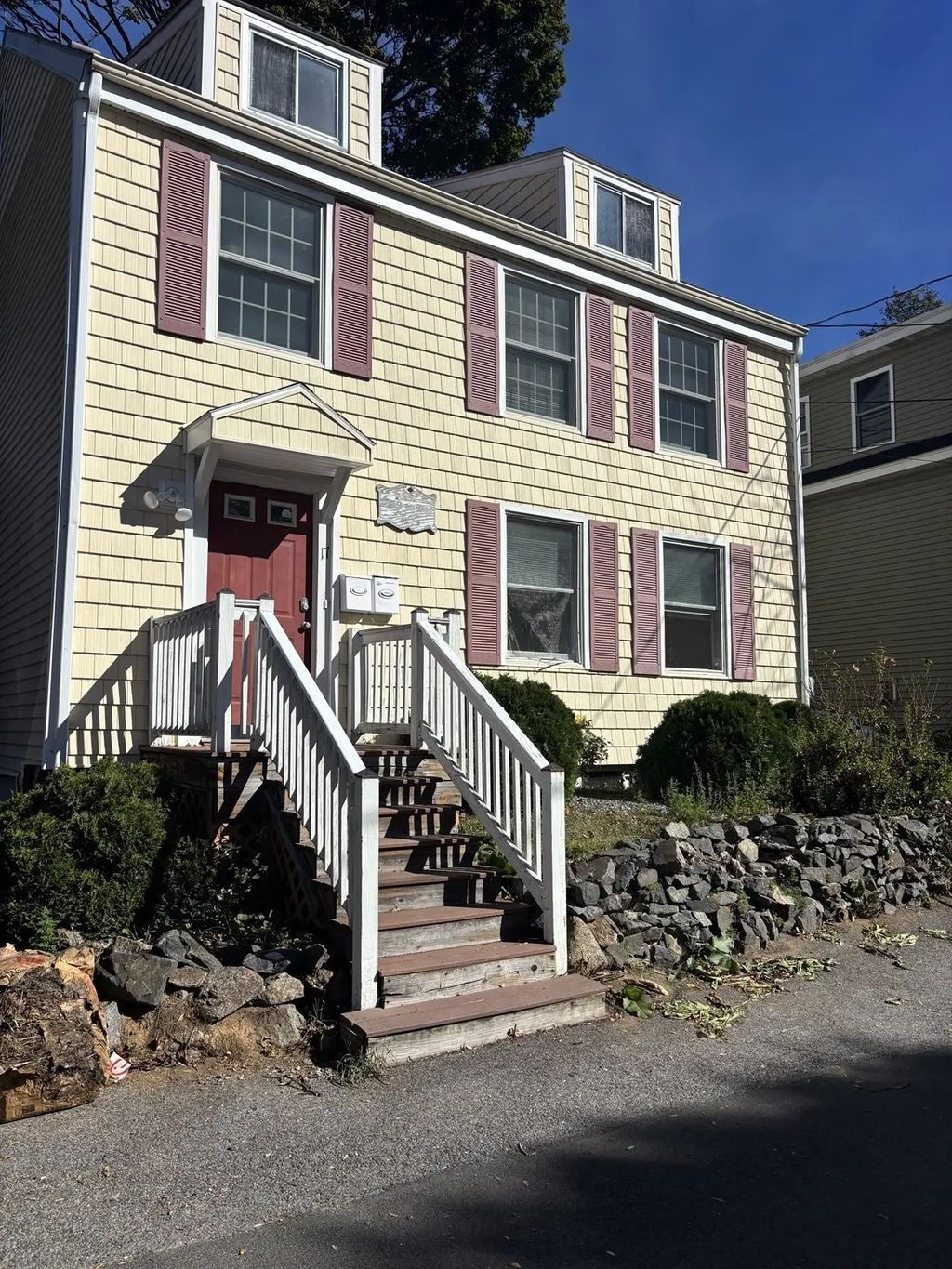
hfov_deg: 53.1
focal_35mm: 26
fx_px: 953
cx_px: 476
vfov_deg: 67.3
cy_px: 634
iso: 50
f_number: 1.6
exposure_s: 1/7194
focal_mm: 5.96
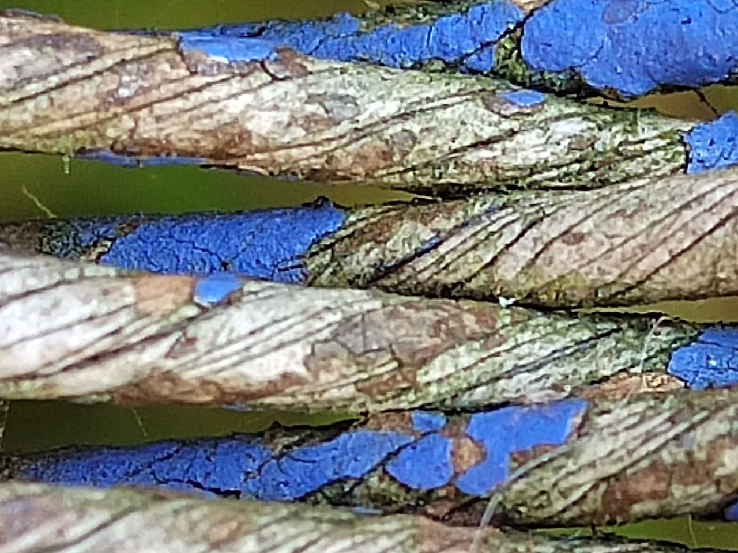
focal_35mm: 192
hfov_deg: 10.3
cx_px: 369
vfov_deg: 7.7
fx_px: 4093
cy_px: 276
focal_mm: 5.52
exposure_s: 1/100
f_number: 1.9
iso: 934
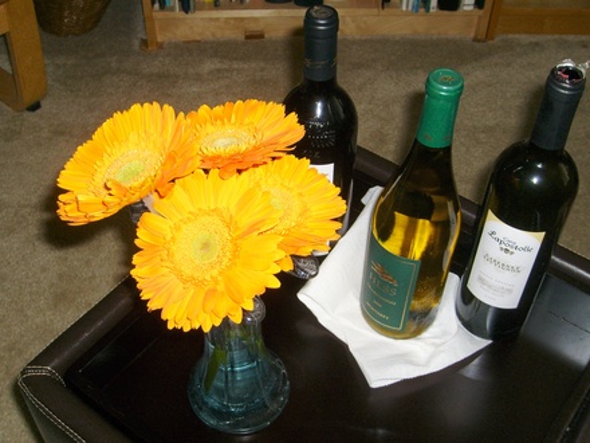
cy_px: 222
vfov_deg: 33.6
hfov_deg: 43.9
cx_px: 295
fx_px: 733
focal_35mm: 43
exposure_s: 1/45
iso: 100
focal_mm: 7.2
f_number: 3
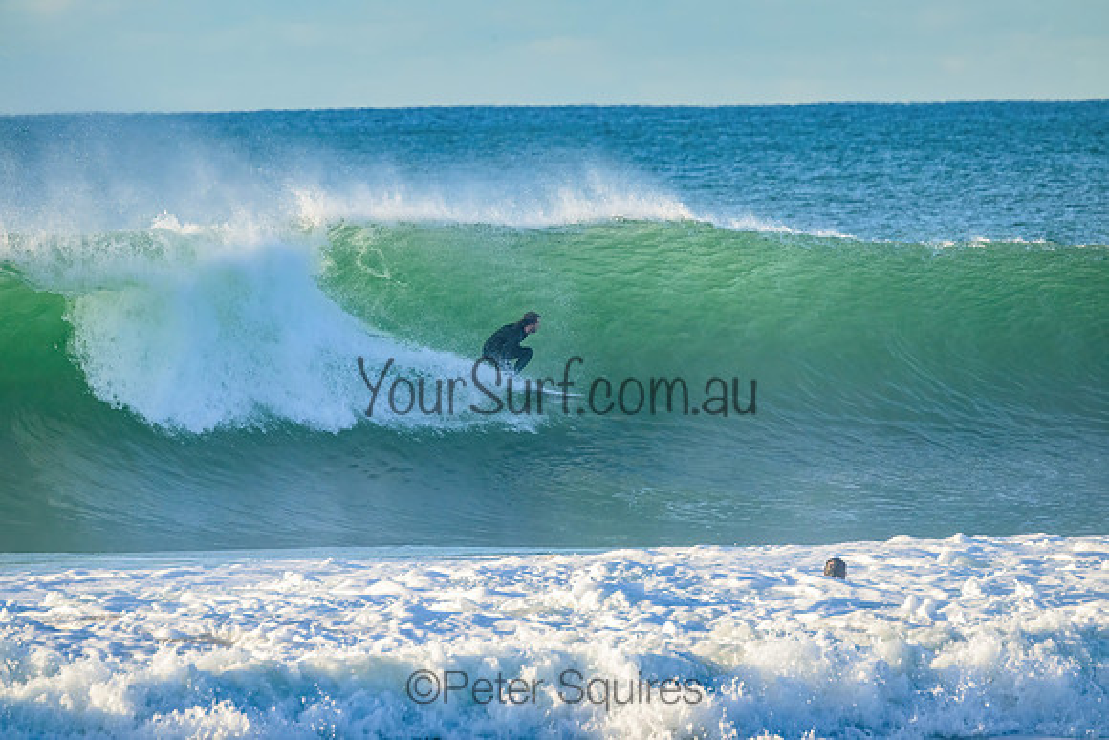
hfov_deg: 3.8
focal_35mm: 540
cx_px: 554
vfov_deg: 2.5
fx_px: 16638
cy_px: 370
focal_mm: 540
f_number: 11
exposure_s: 1/1600
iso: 2500
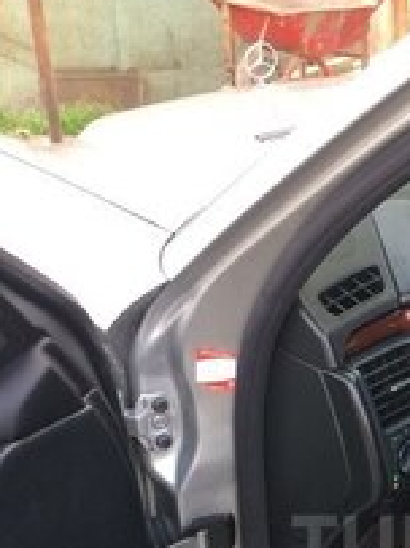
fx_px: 1122
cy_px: 545
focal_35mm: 71
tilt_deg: -34.7
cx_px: 499
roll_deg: -0.9
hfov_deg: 19.4
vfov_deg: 26.0
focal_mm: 4.15
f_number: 2.2
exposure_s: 1/33
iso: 40
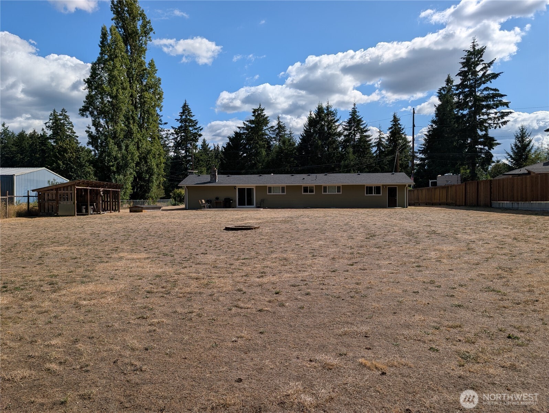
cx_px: 274
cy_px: 206
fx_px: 381
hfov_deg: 71.5
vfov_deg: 56.9
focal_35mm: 24
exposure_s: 1/2037
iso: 21
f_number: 1.68
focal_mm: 6.9
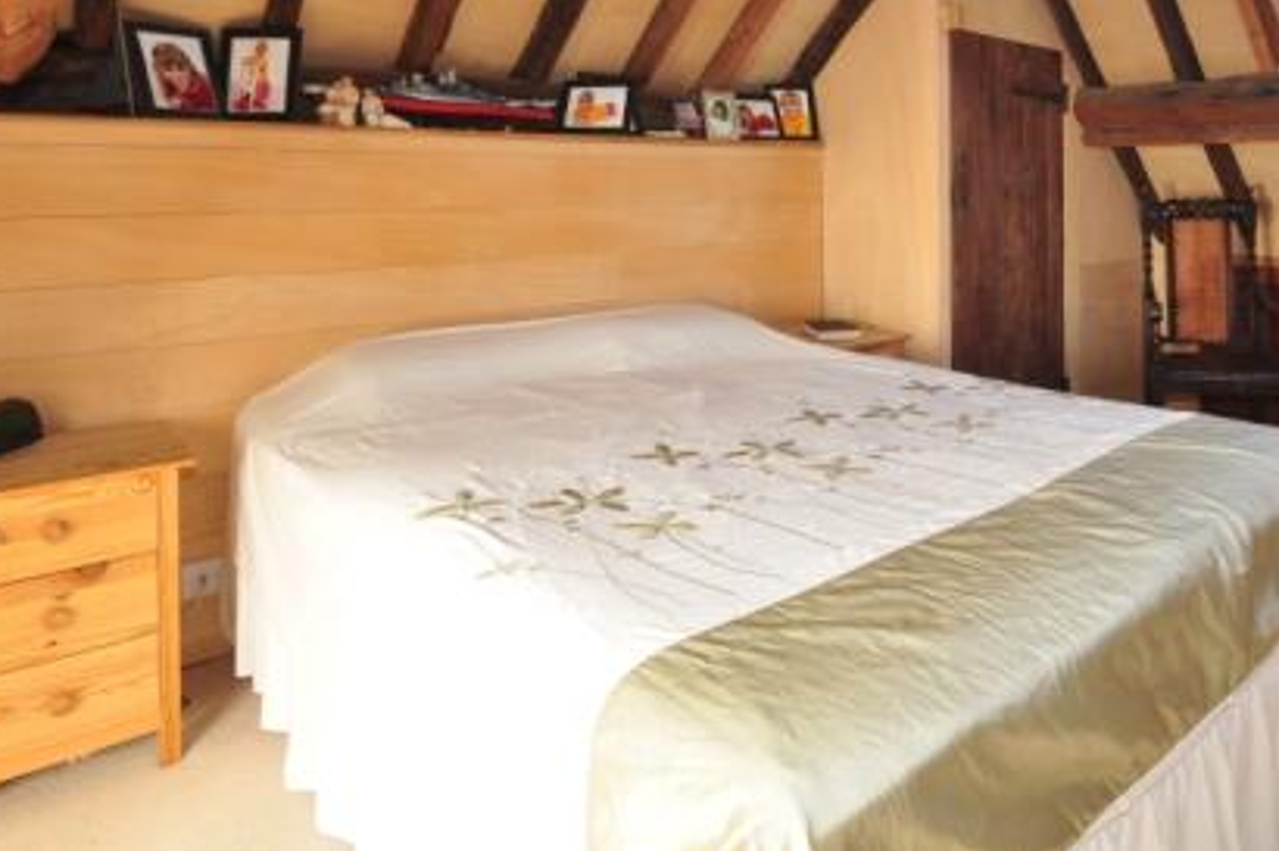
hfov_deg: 72.8
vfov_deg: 50.1
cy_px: 178
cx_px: 780
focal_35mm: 24
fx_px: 852
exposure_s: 1/2
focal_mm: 10
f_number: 11
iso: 200
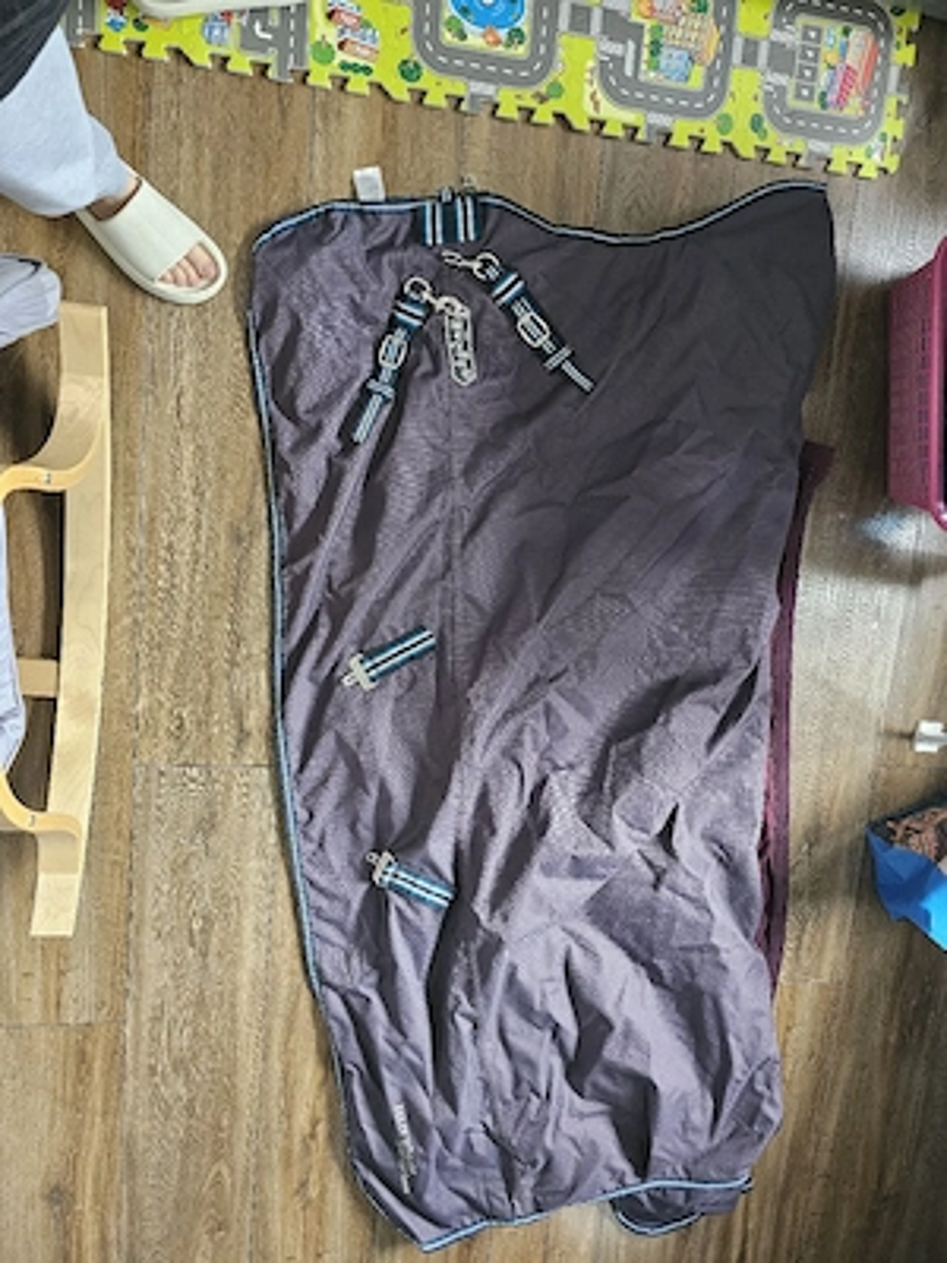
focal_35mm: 23
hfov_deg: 58.9
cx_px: 474
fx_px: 839
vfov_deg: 73.9
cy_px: 632
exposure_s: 1/60.2
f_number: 1.7
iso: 640
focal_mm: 6.3
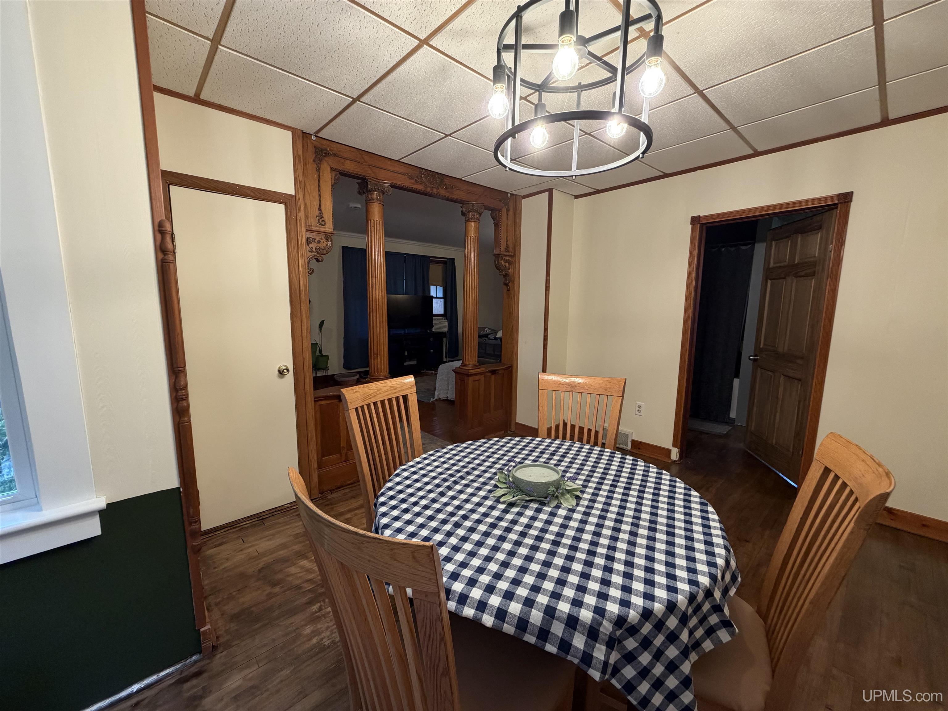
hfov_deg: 102.1
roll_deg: -0.1
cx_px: 474
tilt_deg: -7.7
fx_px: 383
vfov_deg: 85.7
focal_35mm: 14
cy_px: 356
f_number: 2.2
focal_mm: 2.22
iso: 320
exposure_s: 1/120
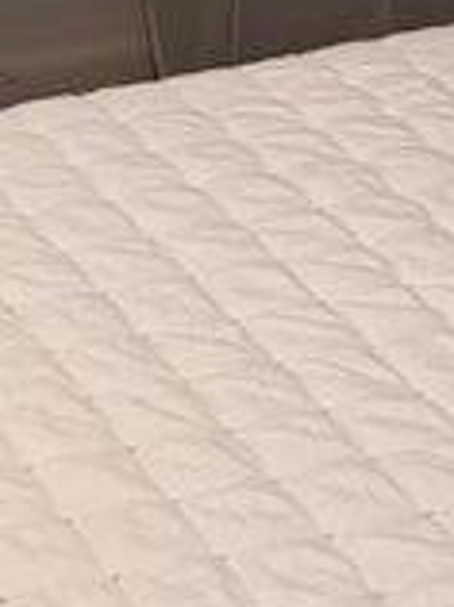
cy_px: -941
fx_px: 2735
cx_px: 154
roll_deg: +1.8
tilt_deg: +0.9
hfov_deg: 9.5
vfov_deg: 10.5
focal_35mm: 156
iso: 320
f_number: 1.78
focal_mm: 6.86
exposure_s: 1/60
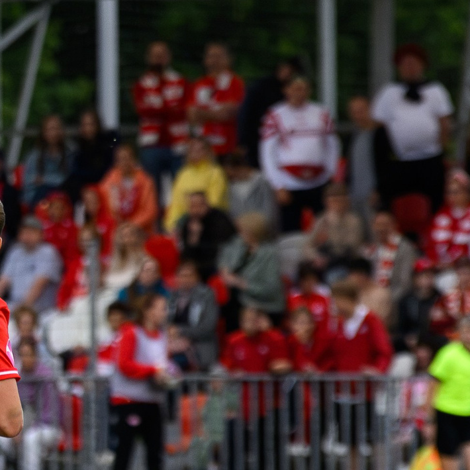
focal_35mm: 977
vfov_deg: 1.8
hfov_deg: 1.8
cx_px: -239
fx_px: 15008
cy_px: 233
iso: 2000
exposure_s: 1/2000
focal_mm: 185
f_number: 4.5
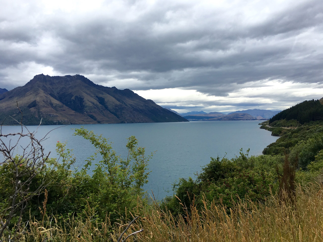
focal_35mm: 29
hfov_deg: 61.7
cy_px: 121
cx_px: 162
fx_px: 271
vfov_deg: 48.2
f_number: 2.2
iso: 25
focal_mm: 4.15
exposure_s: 1/1709
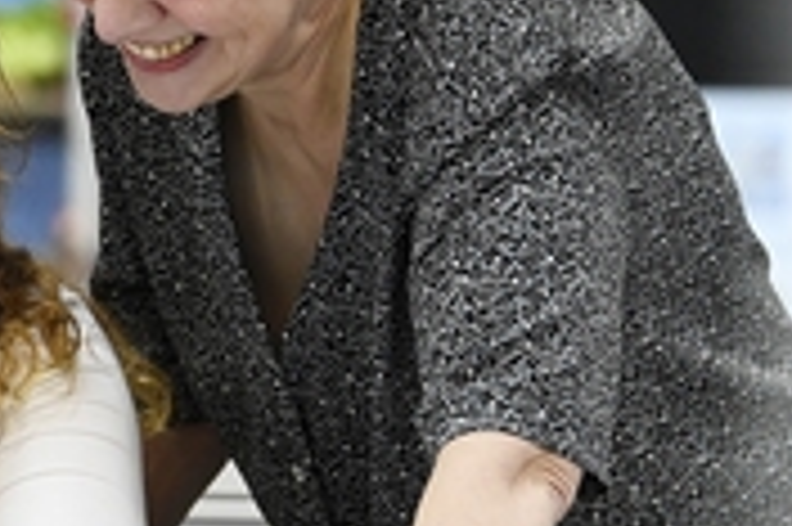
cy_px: 137
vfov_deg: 3.6
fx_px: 8440
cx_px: -148
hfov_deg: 5.4
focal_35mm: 384
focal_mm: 135
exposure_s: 1/320
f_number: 5
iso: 4000
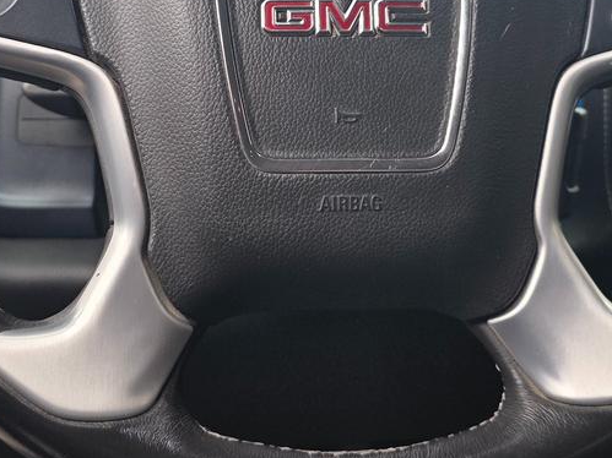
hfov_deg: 32.7
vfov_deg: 24.6
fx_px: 1043
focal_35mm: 59
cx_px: 260
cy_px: 120
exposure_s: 1/120
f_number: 1.7
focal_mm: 6.3
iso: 64
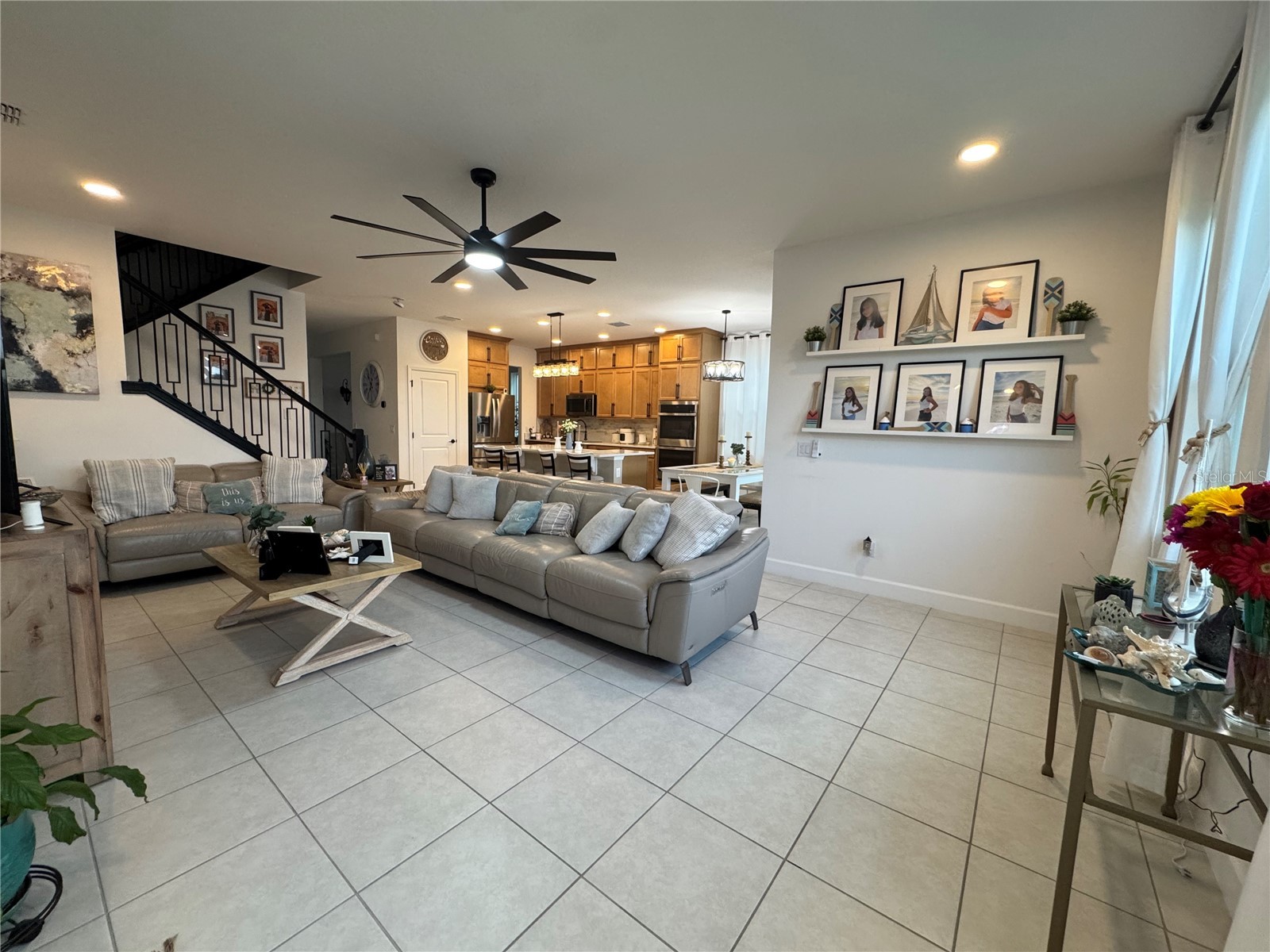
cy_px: 476
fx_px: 514
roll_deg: -1.4
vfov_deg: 85.7
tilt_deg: -7.0
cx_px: 635
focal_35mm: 14
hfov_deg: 102.1
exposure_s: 1/120
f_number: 2.2
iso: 250
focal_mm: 2.22
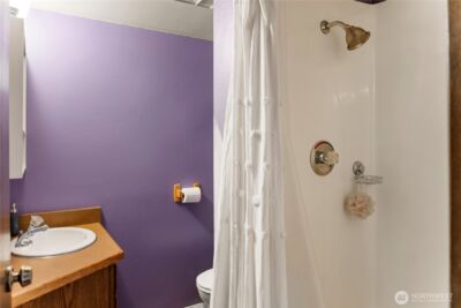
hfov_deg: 73.7
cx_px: 230
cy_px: 154
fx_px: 307
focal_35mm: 24
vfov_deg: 53.2
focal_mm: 24
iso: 400
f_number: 2.8
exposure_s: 1/2
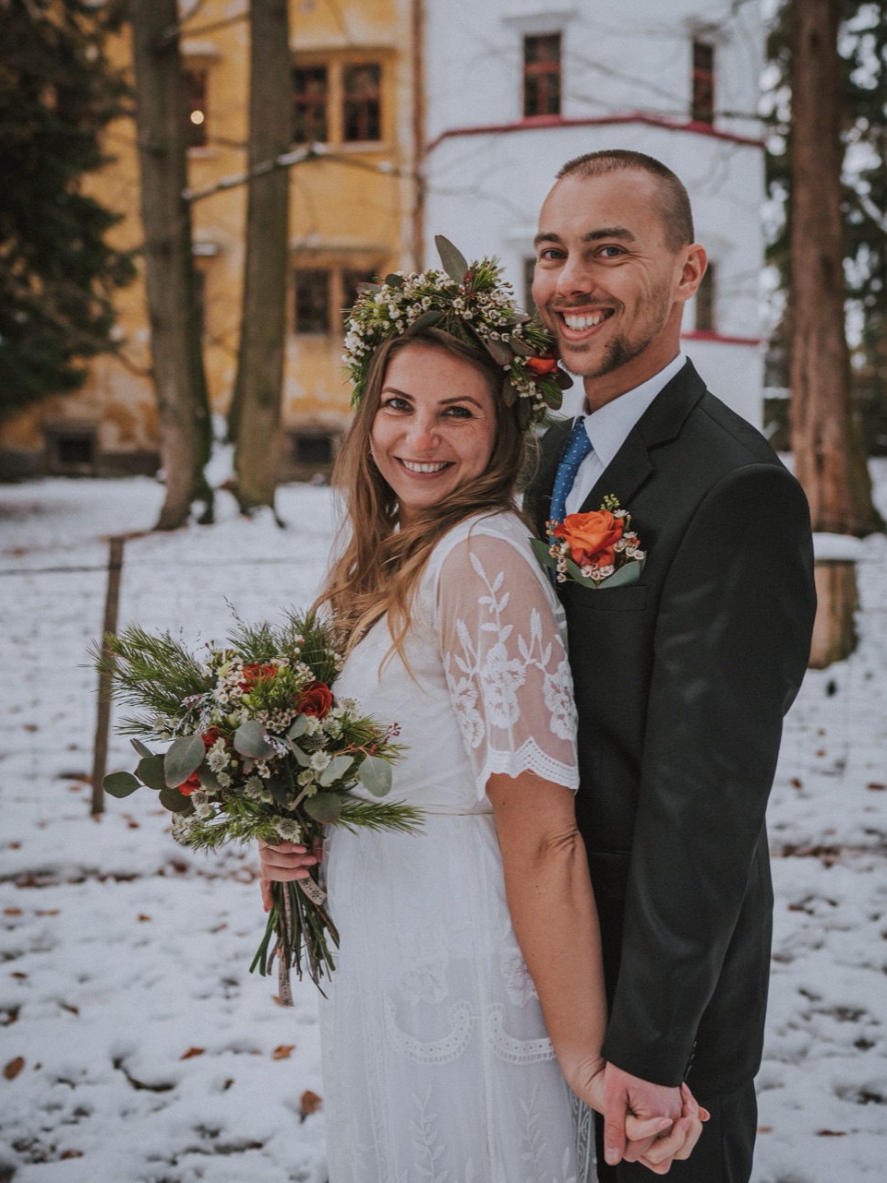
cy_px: 542
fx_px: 1435
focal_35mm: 42
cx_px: 468
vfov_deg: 44.8
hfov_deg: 34.3
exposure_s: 1/1000
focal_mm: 35
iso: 800
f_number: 2.5
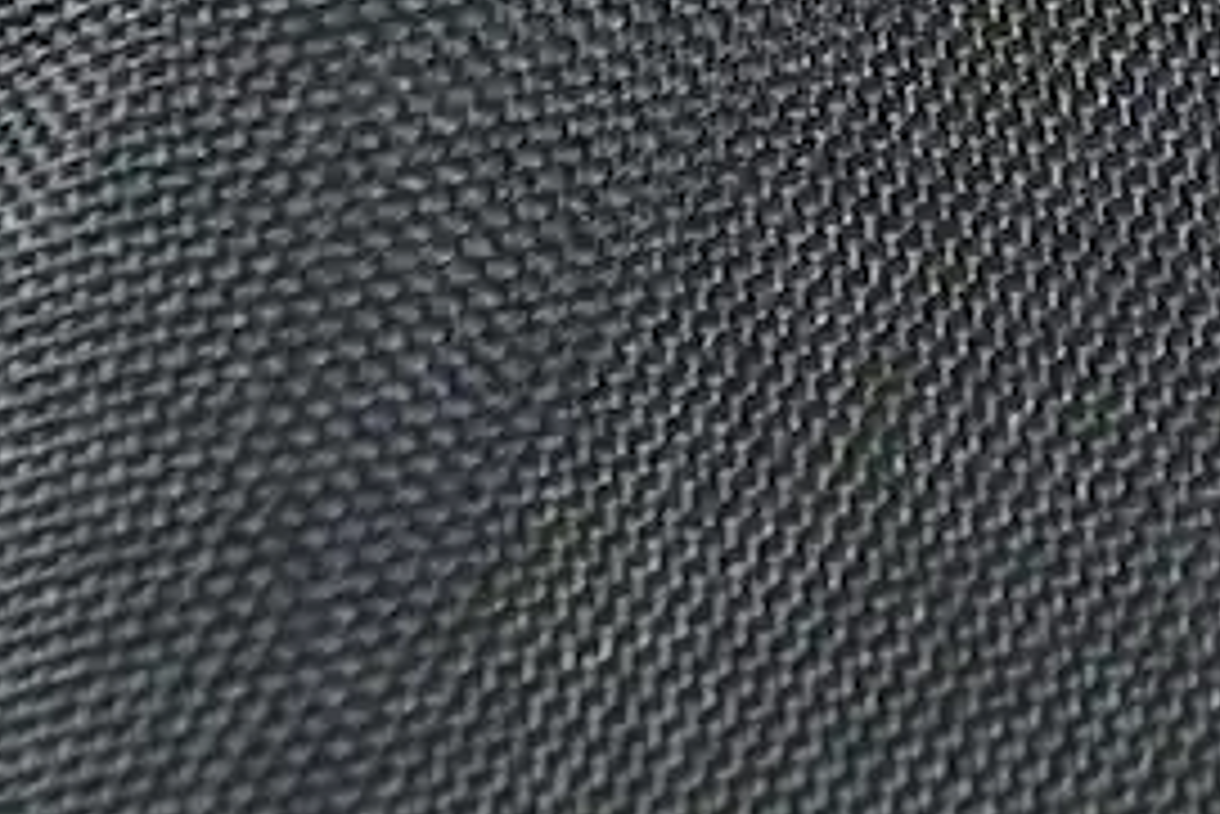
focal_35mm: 258
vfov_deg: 5.3
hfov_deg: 7.8
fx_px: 8748
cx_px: 1963
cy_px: -472
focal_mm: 70
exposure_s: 1/125
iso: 320
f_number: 10
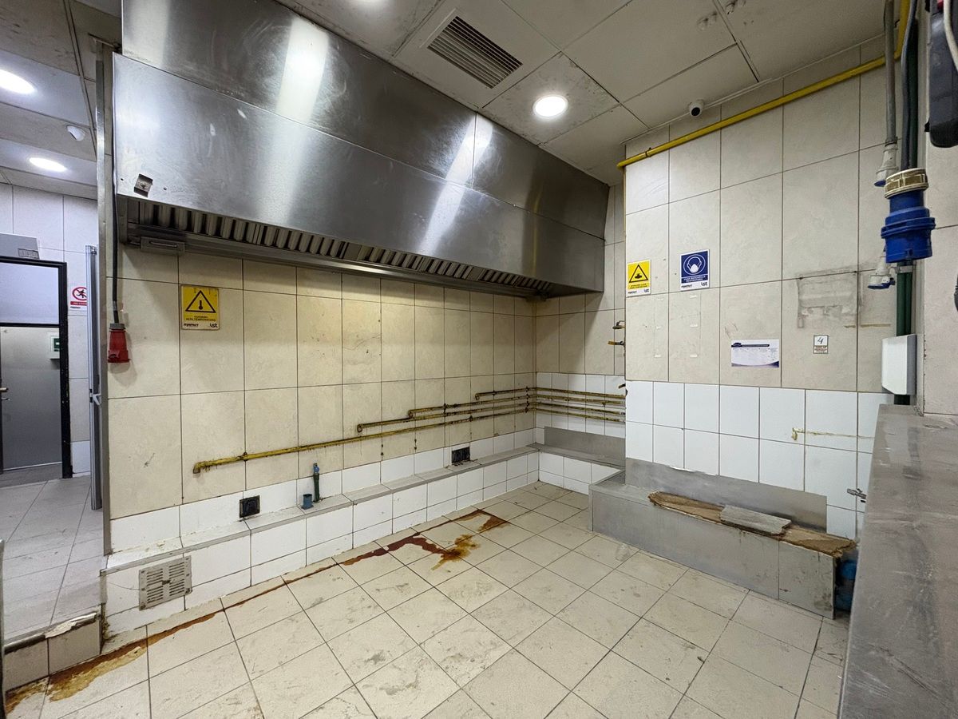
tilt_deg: -0.9
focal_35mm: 14
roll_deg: +0.6
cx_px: 479
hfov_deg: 102.1
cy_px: 360
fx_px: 387
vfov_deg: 85.7
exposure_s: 1/50
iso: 320
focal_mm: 2.22
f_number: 2.2
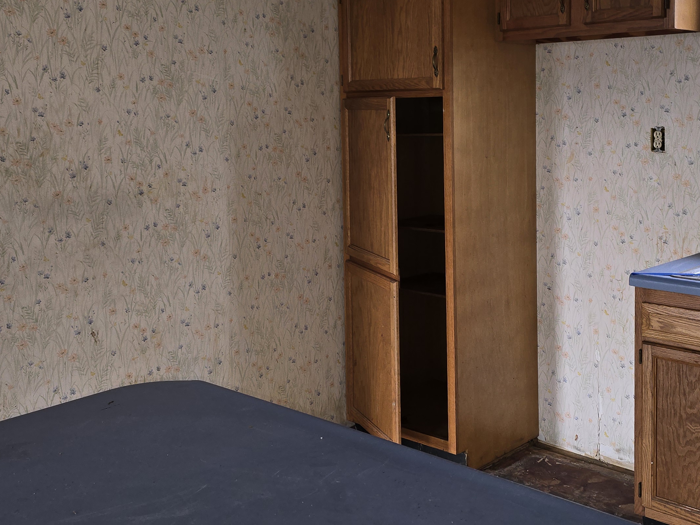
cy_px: 173
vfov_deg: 33.3
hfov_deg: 43.8
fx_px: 870
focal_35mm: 43
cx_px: 394
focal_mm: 6.3
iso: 80
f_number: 1.7
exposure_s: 1/60
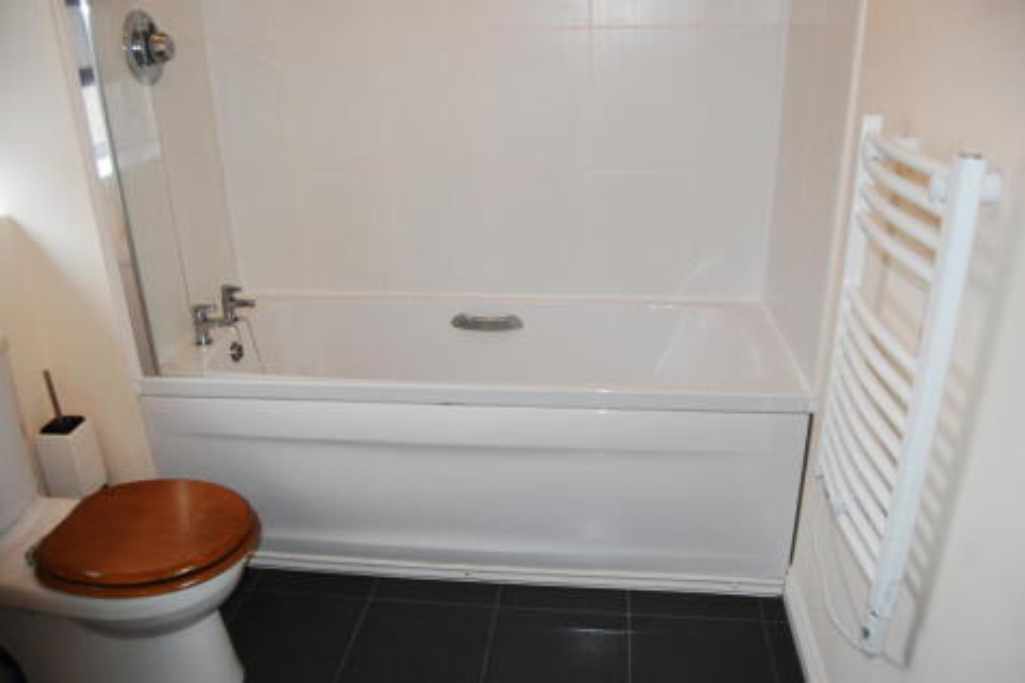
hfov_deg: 67.4
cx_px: 512
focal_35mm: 27
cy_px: 342
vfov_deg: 47.9
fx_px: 768
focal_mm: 18
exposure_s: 1/125
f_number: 3.5
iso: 800
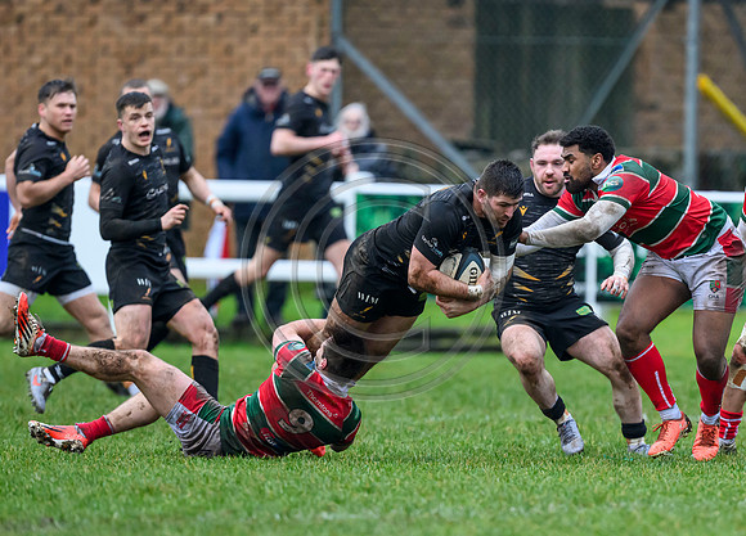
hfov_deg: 3.2
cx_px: 526
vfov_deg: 2.3
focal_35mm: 632
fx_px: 13421
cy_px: 356
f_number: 3.5
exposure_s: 1/1600
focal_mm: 400
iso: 3200
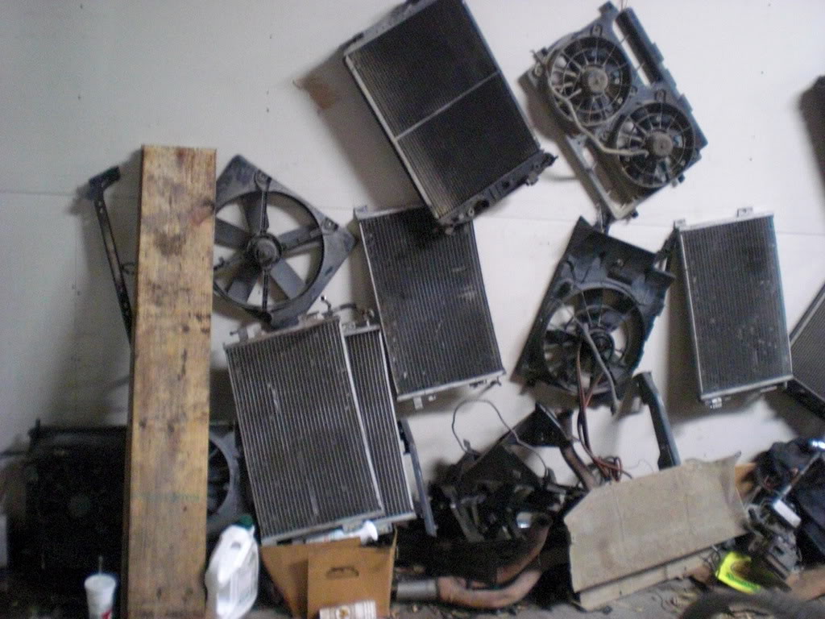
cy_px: 310
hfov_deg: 49.0
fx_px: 906
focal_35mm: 38
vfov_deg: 37.7
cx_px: 412
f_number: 3.1
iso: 800
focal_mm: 6.3
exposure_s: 1/30
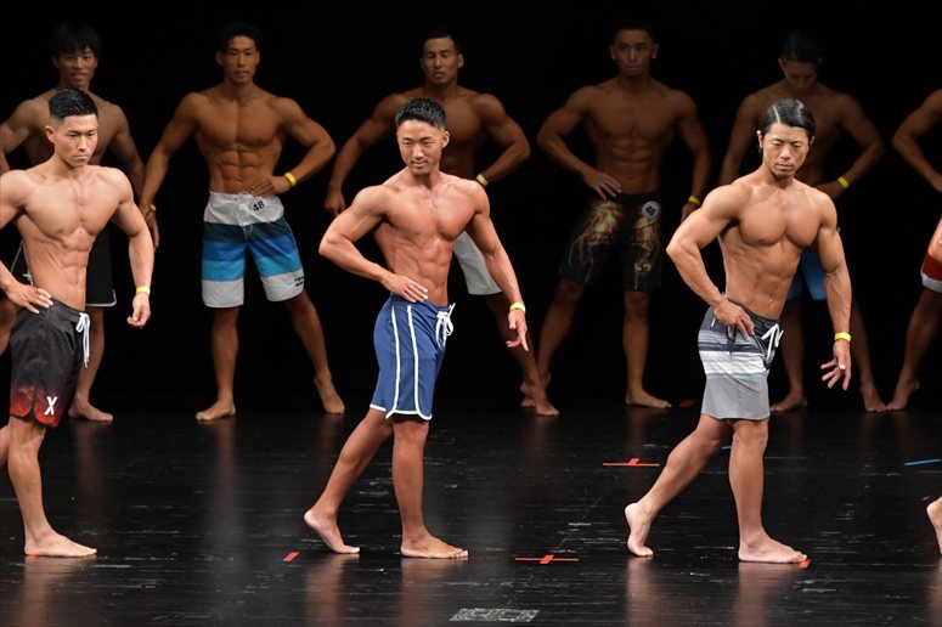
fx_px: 6669
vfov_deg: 5.4
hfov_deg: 8.1
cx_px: 471
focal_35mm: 255
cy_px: 314
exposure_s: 1/400
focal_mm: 170
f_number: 5.6
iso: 3200
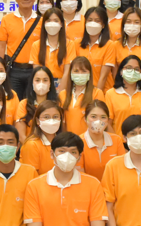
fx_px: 817
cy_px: 51
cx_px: 41
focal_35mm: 133
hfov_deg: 9.8
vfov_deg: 15.6
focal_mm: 18
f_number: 5
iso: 3200
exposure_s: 1/60
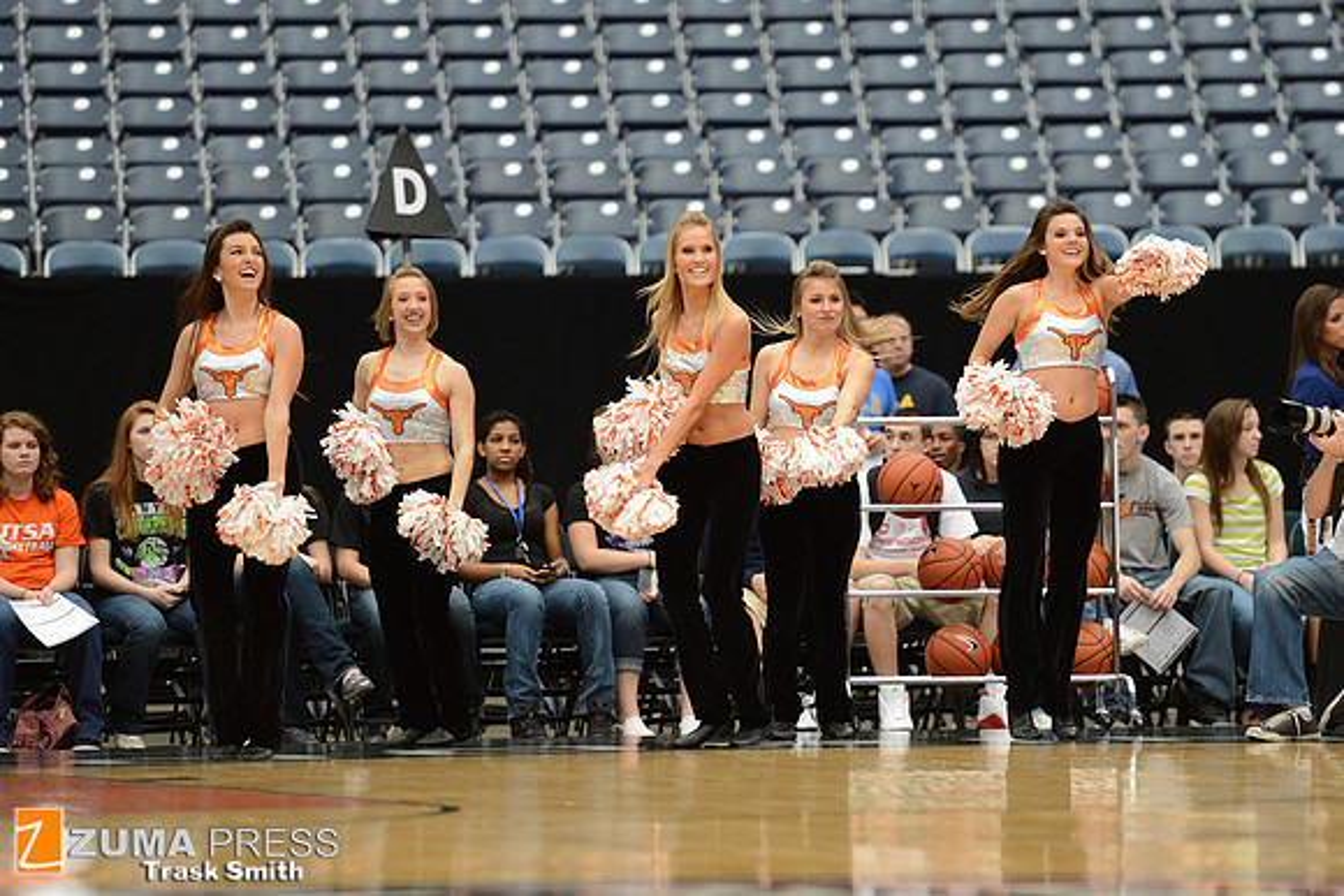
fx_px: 7468
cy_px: 448
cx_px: 672
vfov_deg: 6.9
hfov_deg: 10.3
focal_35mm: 200
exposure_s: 1/1250
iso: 1250
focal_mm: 200
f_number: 2.8
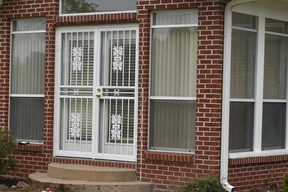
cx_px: 146
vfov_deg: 12.7
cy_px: 111
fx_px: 864
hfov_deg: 18.9
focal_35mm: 108
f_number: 9
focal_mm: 22
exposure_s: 1/200
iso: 100
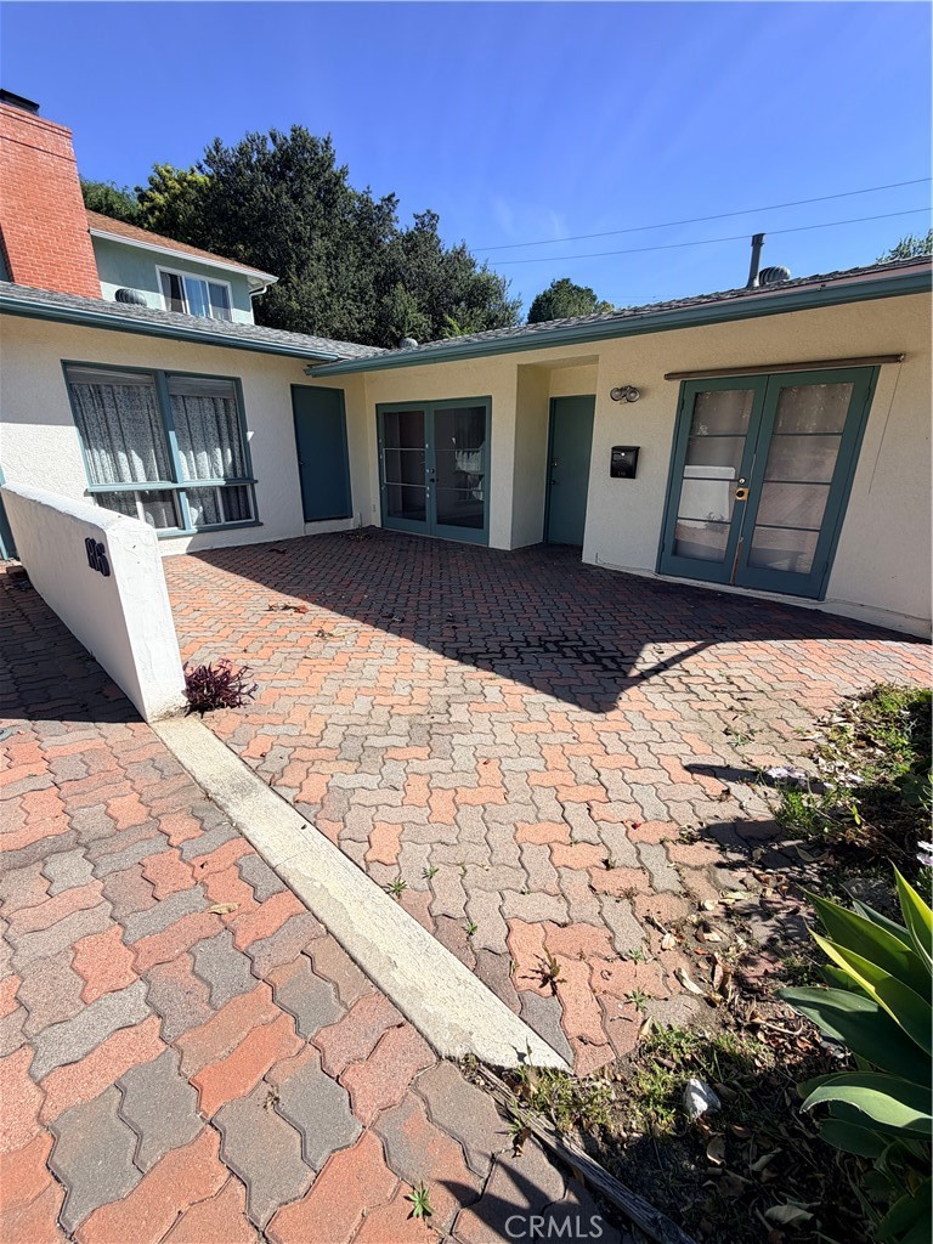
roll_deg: -0.3
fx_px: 503
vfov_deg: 102.1
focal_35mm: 14
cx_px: 466
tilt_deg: -18.3
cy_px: 622
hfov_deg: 85.7
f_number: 2.2
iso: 25
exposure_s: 1/770
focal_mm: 2.22
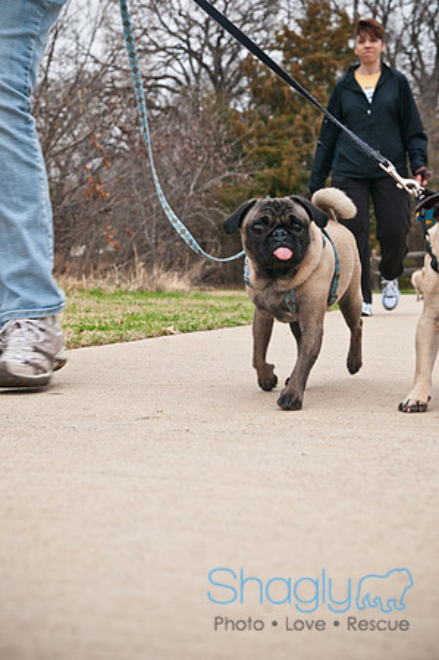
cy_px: 330
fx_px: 1237
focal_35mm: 68
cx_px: 220
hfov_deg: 20.1
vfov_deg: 29.9
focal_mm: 45
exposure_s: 1/250
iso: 200
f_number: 5
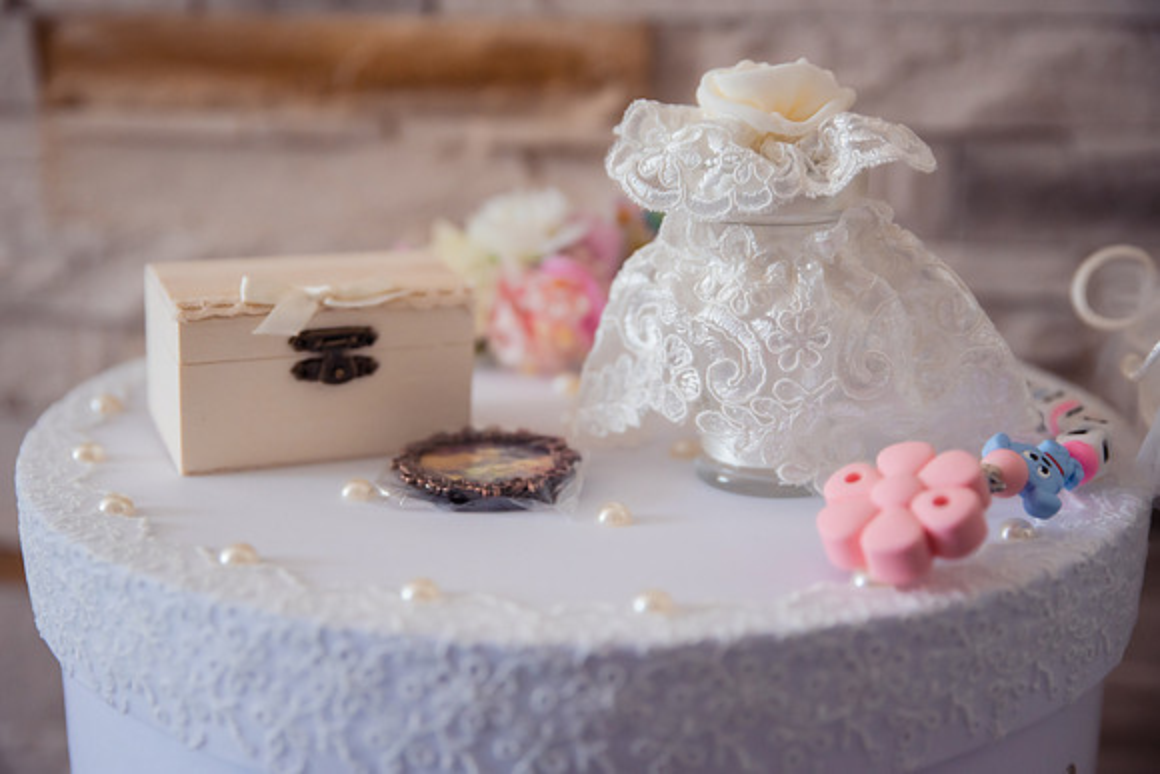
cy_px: 387
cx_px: 566
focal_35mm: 52
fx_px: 1679
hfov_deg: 38.1
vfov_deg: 26.0
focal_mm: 50
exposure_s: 1/125
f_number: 2.8
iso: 1250
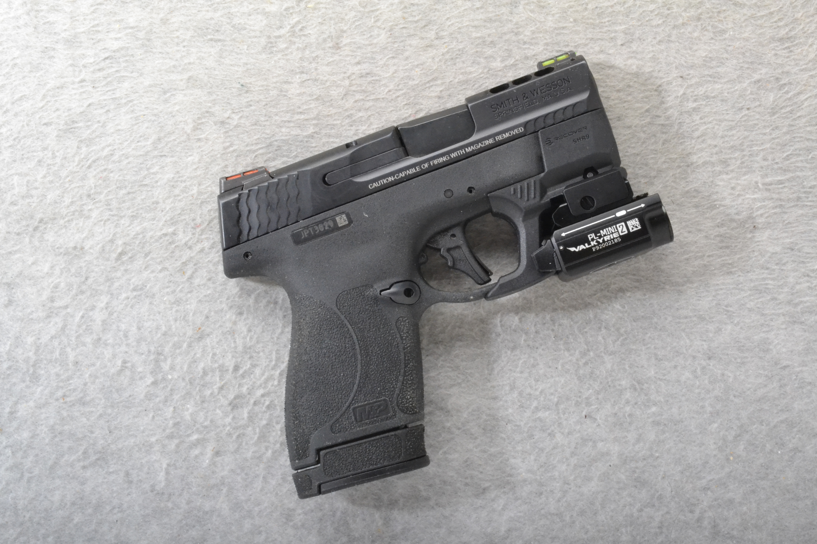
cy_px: 272
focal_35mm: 57
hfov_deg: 35.1
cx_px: 408
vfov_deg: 23.8
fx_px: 1293
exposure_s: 1/160
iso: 3200
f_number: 20
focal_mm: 38
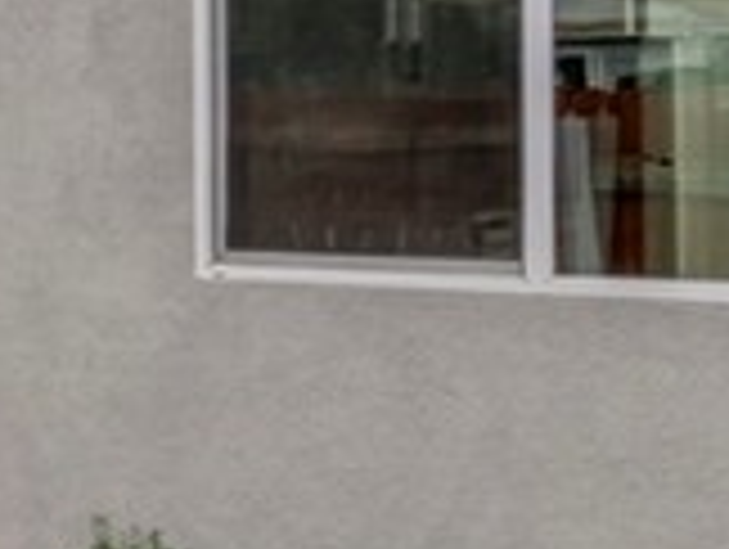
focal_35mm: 91
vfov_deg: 16.2
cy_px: 128
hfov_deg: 14.8
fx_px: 1919
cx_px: -958
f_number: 14
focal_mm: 10
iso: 400
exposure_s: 1/25
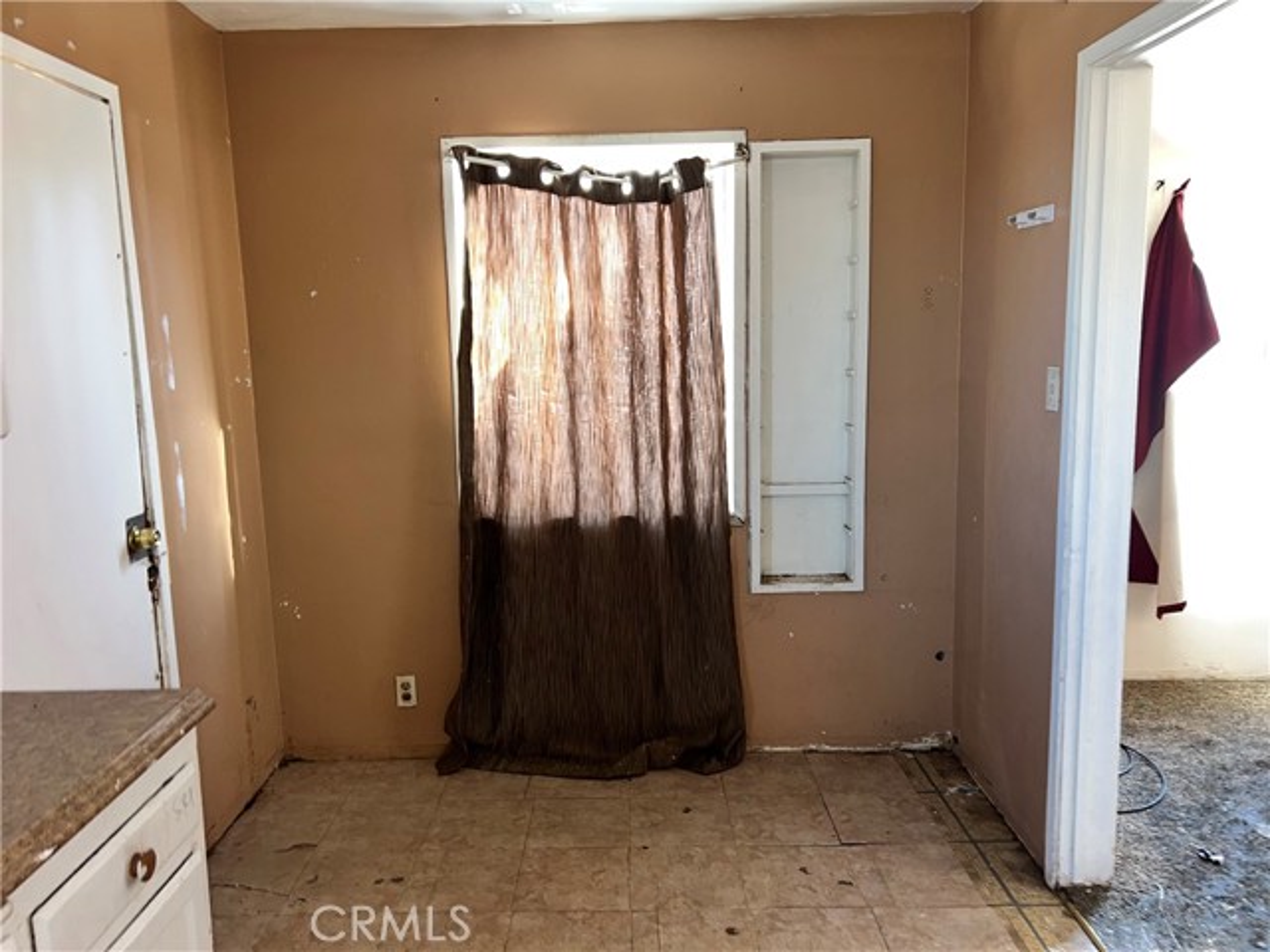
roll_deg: +1.1
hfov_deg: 67.3
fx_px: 954
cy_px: 476
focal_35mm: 26
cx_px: 635
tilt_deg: -11.8
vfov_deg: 53.1
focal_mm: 5.7
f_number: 1.5
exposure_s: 1/33
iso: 64
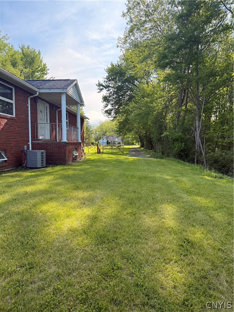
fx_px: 216
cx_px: 117
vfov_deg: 71.6
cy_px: 156
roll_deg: -0.3
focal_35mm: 24
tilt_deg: -2.5
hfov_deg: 56.8
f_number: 1.78
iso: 100
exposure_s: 1/1522
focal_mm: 6.76
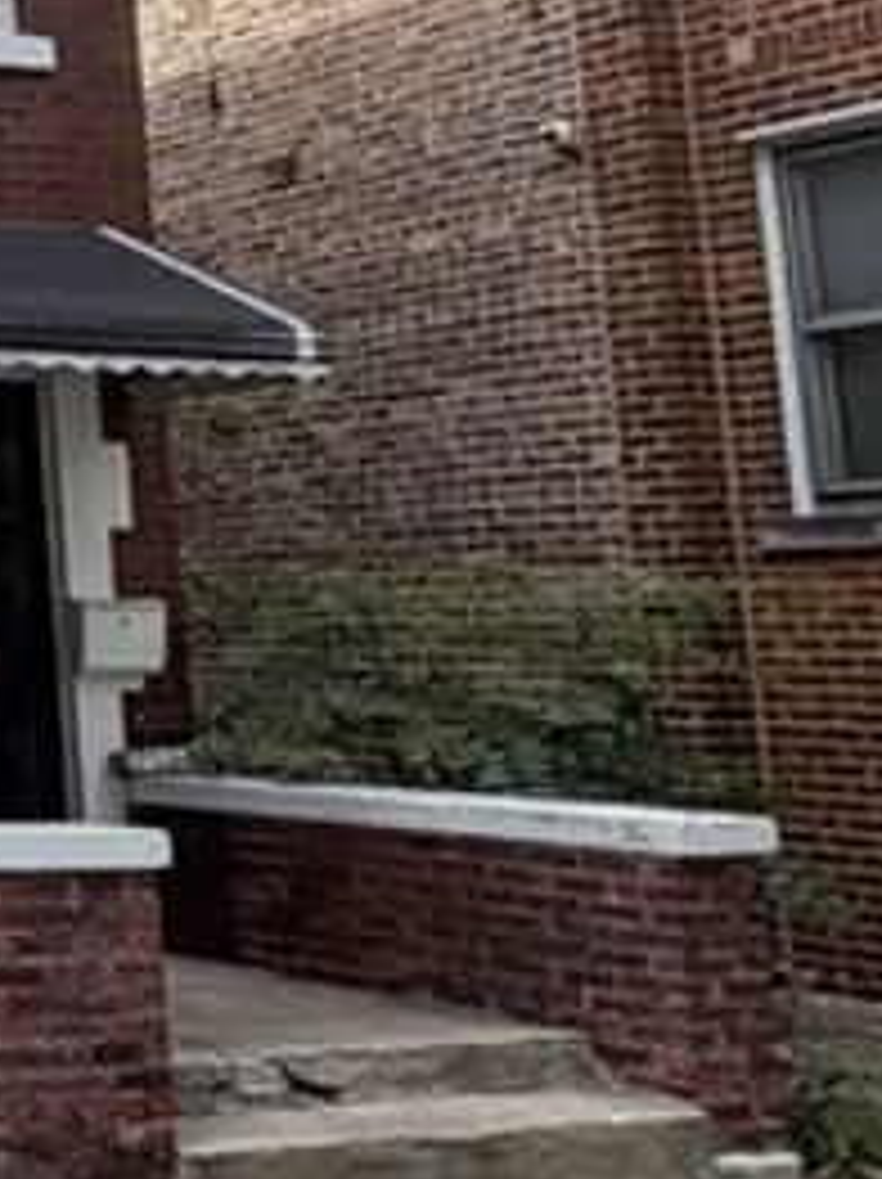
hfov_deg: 15.7
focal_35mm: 73
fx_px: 2484
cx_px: -900
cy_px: 227
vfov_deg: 26.2
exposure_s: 1/226
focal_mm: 2.22
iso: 50
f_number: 2.2
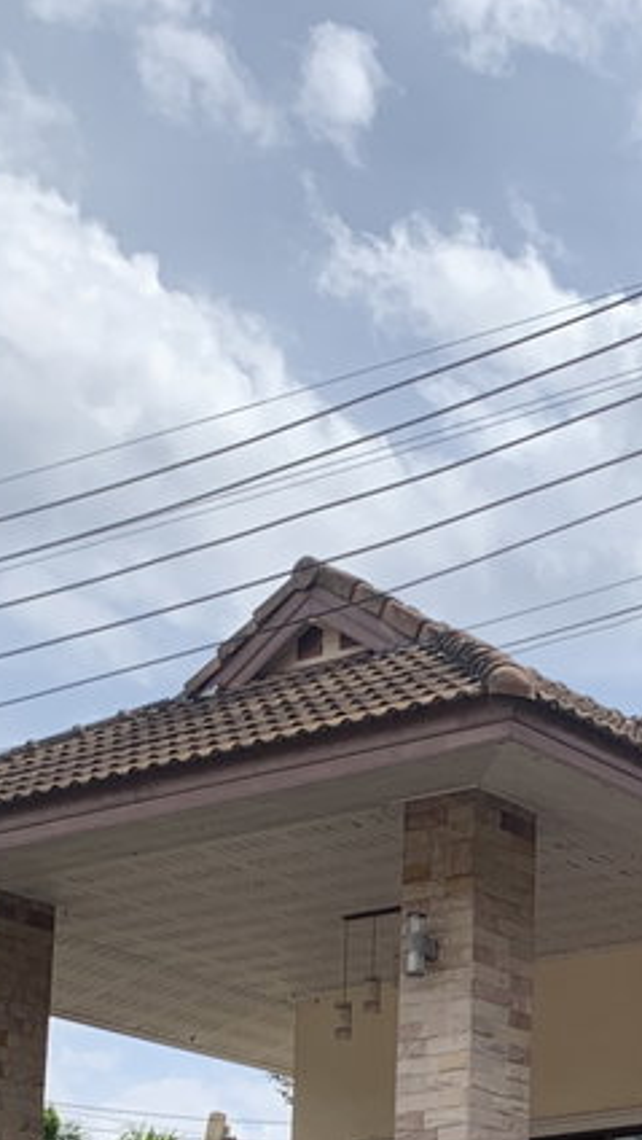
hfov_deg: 13.5
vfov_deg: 24.1
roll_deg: +1.1
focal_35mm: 83
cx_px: 1033
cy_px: 1223
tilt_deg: +10.7
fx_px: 2508
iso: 25
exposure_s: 1/1718
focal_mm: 4.25
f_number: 1.8
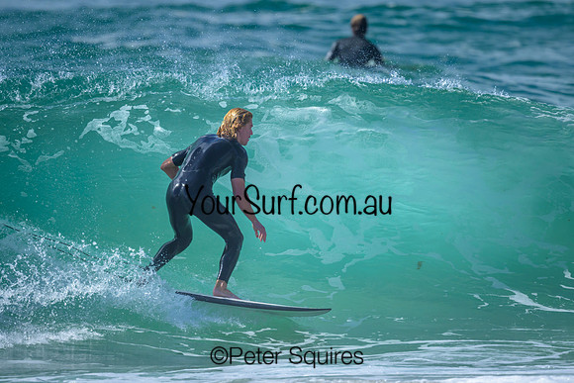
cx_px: 280
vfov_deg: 1.3
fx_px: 17527
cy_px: 196
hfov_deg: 1.9
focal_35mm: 1099
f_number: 6.3
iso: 320
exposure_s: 1/2000
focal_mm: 800
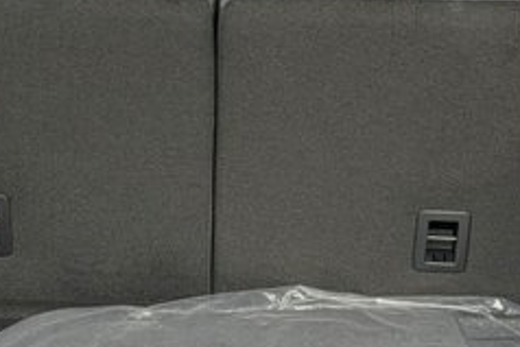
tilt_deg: -12.3
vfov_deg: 10.2
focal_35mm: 134
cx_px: 214
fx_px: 1937
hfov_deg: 15.3
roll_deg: -2.8
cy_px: 118
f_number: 1.78
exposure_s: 1/219
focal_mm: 6.76
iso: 64
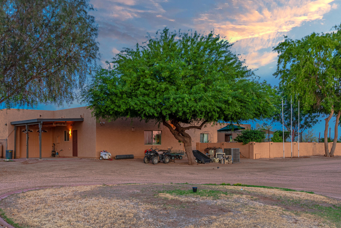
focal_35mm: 45
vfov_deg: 29.7
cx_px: 168
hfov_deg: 43.6
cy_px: 143
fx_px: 426
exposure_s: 1/60
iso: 160
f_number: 8
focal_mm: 33
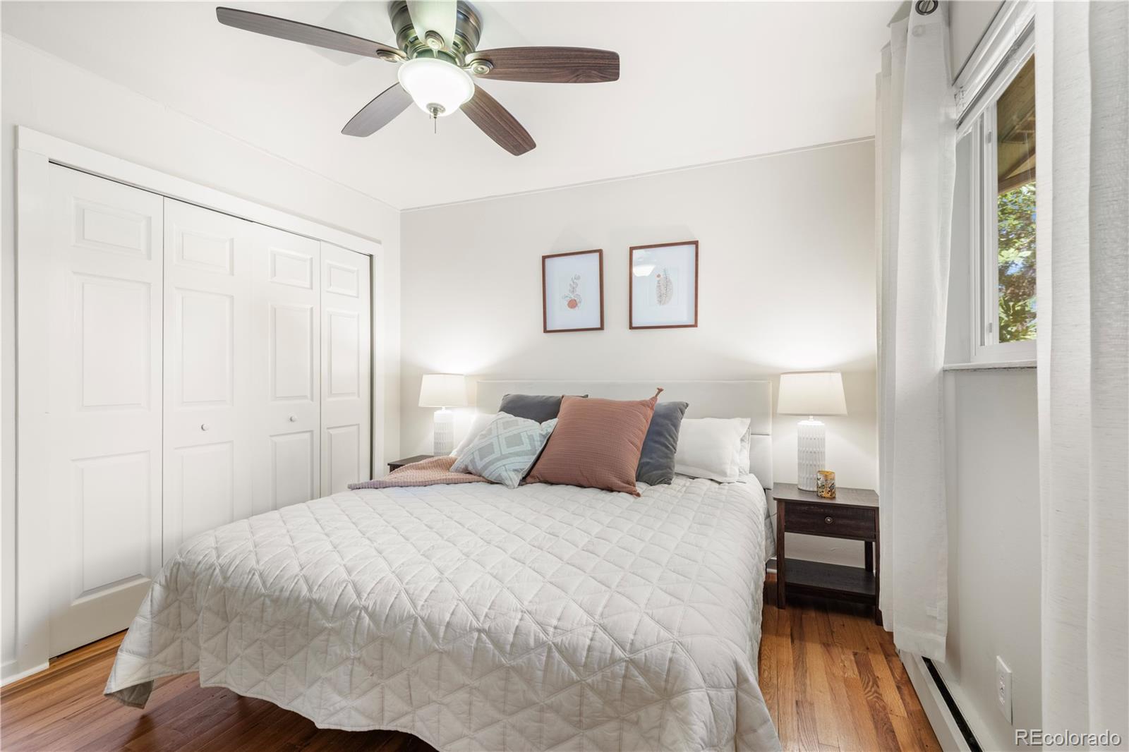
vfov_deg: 73.7
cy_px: 376
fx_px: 502
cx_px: 564
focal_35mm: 16
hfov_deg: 96.7
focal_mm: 16
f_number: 11
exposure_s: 1/1.25
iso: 250
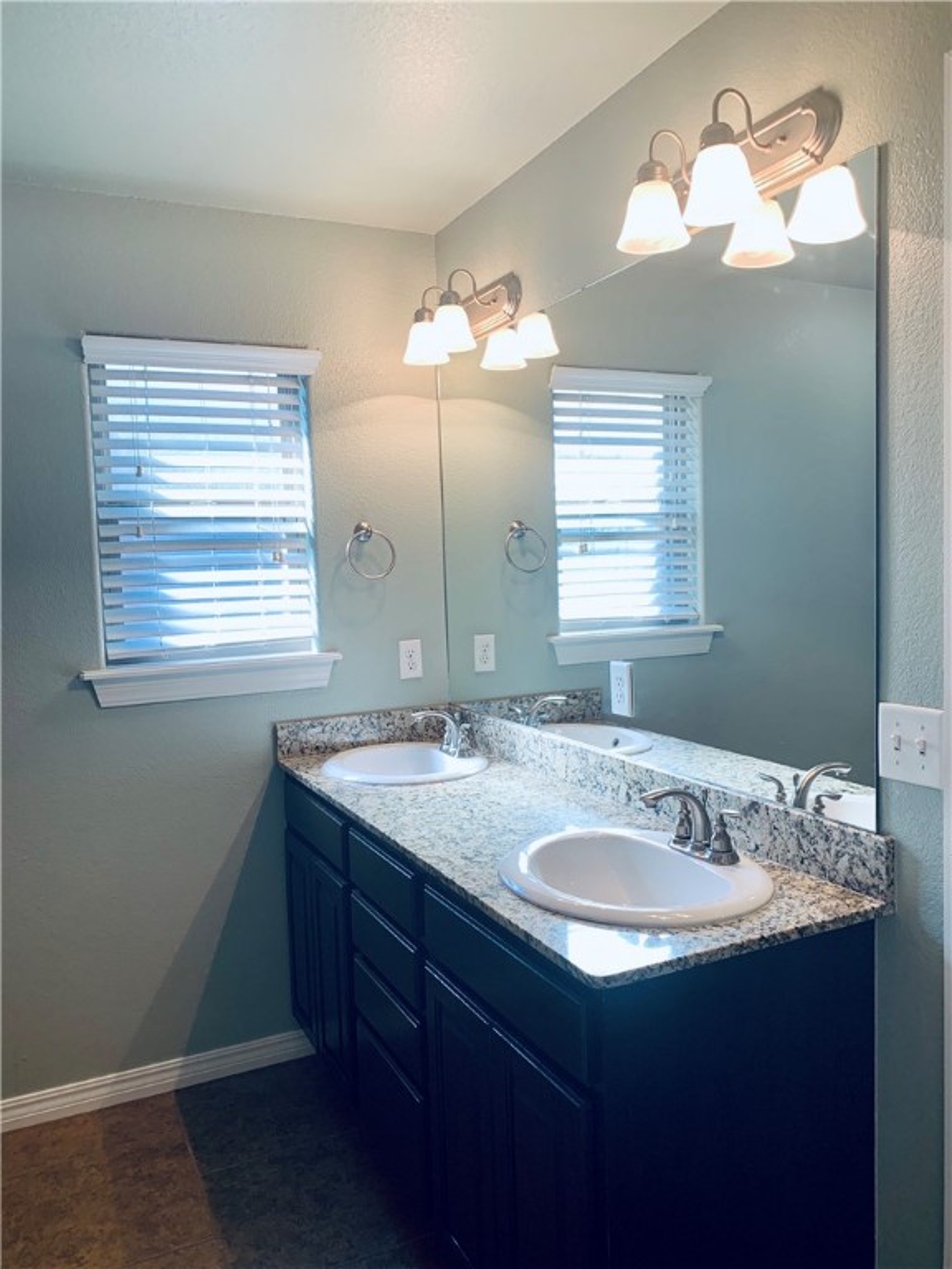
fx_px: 953
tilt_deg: -4.5
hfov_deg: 53.1
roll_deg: +1.9
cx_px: 476
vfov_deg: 67.3
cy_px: 634
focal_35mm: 26
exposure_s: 1/120
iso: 40
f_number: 1.8
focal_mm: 4.25
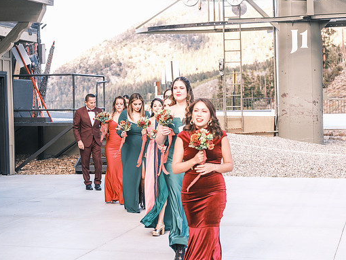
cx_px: 168
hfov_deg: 23.8
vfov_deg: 18.0
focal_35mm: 82
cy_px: 131
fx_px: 820
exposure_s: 1/680
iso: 400
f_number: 2.8
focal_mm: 50
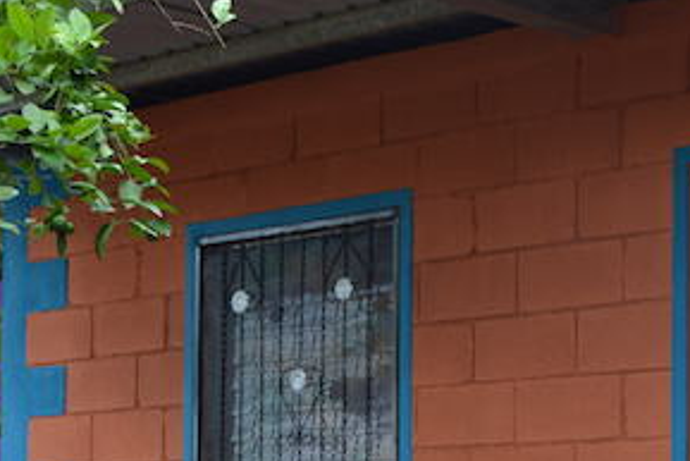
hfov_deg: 22.0
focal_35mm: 85
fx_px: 1630
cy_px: 549
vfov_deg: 15.5
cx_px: 848
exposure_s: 1/125
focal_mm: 22
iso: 220
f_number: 5.6
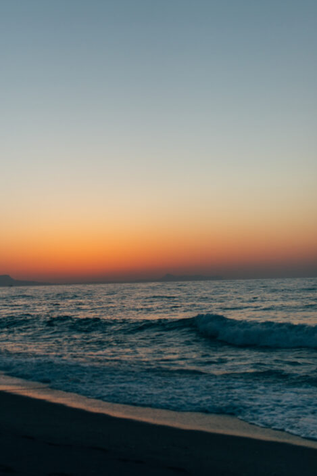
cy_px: 196
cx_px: 107
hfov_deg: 26.4
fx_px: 673
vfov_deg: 38.7
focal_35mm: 51
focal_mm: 35
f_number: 1.4
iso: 200
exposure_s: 1/4000
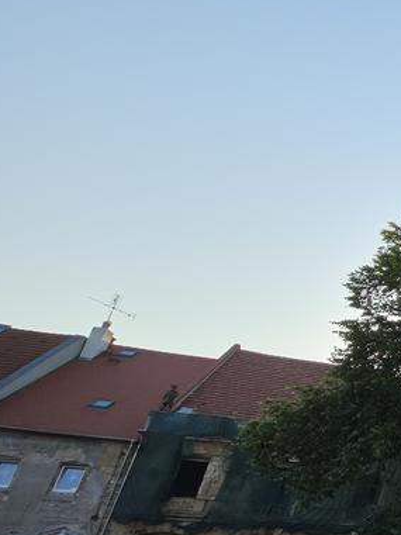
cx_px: 789
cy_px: 303
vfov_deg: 45.7
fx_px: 633
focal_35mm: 41
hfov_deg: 19.7
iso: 16
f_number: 1.9
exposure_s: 1/432
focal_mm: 2.2
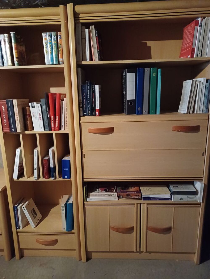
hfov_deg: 54.9
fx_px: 202
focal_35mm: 25
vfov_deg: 69.4
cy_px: 140
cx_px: 105
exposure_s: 1/16.7
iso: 4000
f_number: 1.8
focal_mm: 4.6
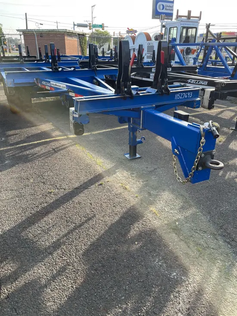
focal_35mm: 26
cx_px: 118
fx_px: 237
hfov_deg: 53.1
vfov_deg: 67.3
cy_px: 158
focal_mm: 4.2
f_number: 1.6
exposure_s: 1/504
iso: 32
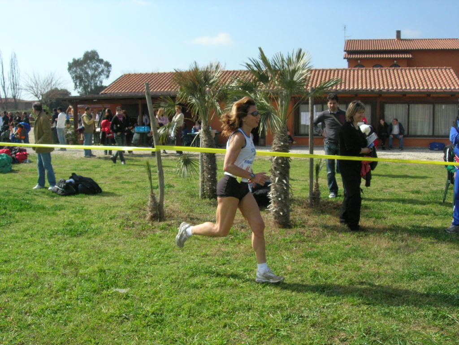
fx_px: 504
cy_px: 172
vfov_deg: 37.7
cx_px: 230
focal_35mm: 38
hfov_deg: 49.0
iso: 200
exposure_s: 1/1131
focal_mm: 7.8
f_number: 4.8
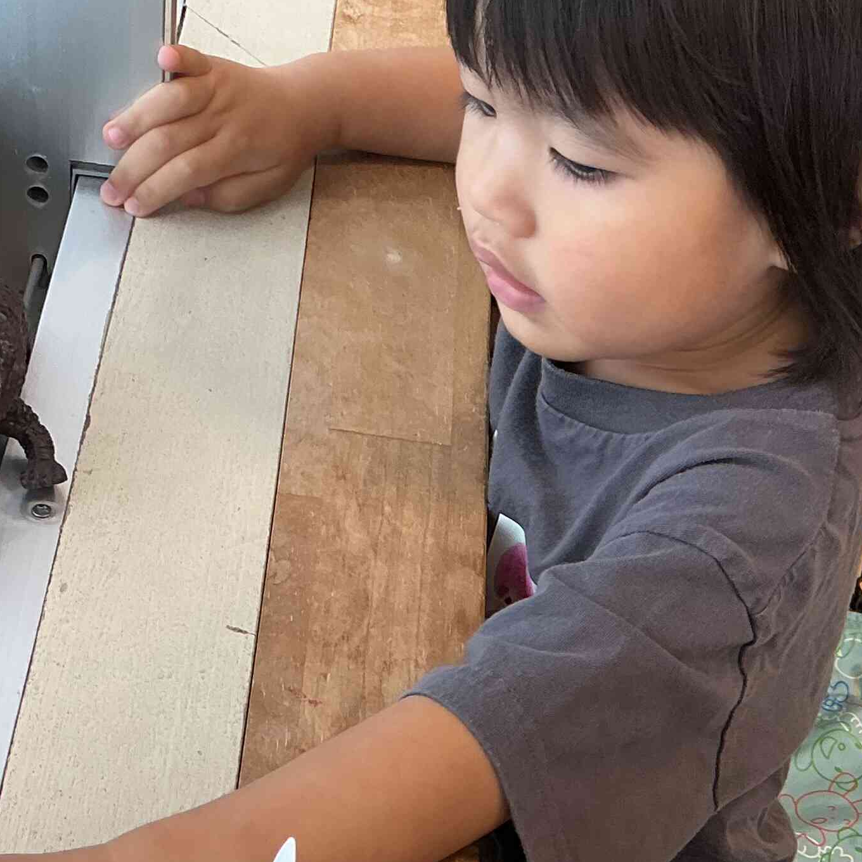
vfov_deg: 22.4
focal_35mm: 76
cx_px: 981
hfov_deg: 21.4
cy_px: 702
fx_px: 2141
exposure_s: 1/120
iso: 50
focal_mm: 3
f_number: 1.8
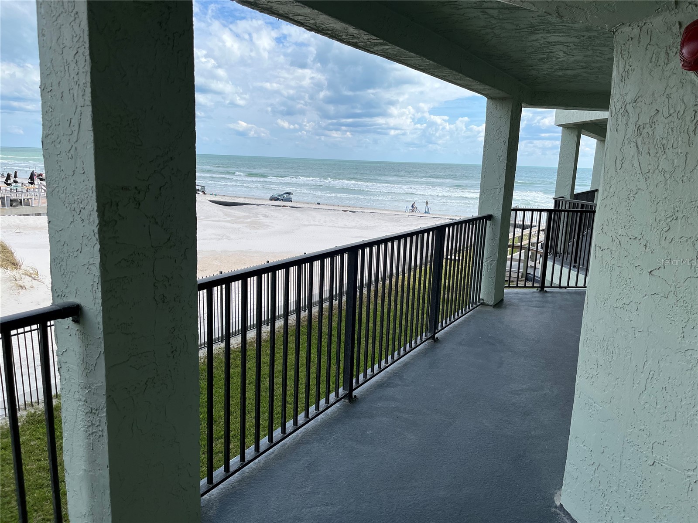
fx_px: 524
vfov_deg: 53.1
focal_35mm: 26
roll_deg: -0.8
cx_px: 349
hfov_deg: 67.3
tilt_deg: -9.9
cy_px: 262
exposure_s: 1/3413
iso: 50
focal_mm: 5.1
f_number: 1.6
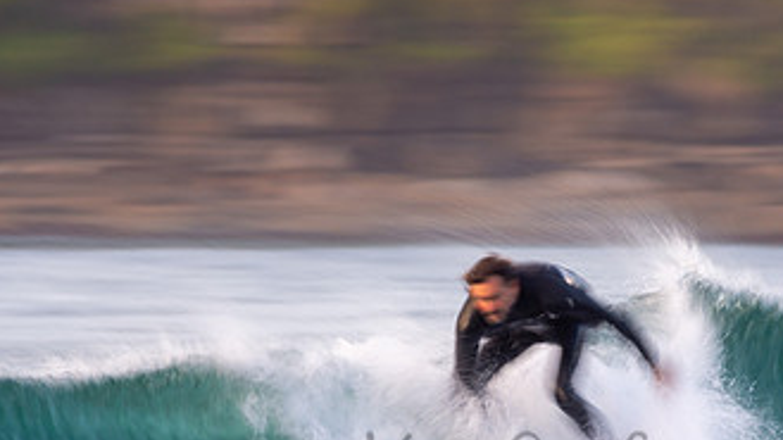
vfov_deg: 0.9
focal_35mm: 1386
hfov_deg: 1.6
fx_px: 28774
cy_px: 448
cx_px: 612
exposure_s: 1/13
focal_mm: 500
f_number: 11
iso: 100
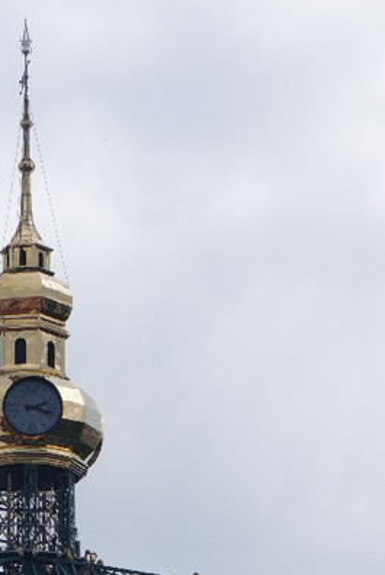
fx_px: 7263
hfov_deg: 3.0
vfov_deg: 4.5
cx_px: 19
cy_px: 530
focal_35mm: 454
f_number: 11
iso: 800
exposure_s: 1/1000
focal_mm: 150
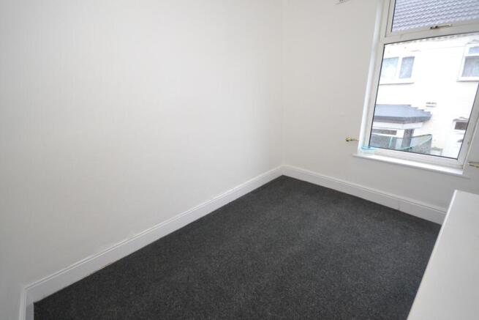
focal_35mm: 15
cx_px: 240
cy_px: 160
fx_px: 200
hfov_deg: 100.4
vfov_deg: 77.4
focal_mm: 10
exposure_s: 1/50
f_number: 4
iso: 3200
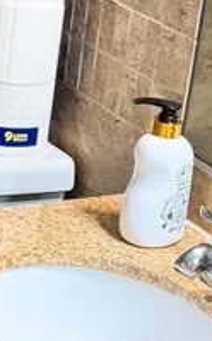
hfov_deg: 10.0
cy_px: 271
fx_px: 1214
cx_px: 99
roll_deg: -7.5
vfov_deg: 15.9
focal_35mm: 131
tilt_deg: -22.2
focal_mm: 6.76
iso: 200
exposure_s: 1/60
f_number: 1.78
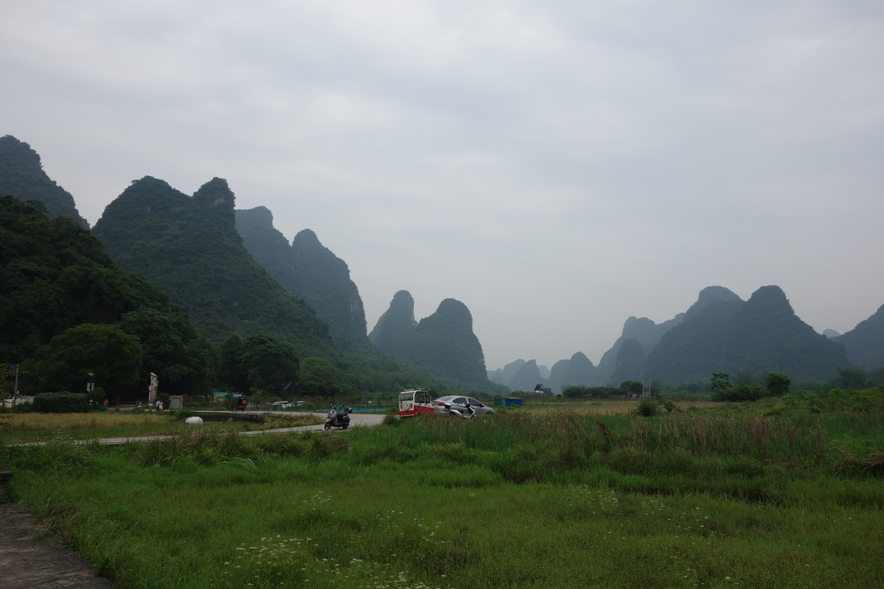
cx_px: 442
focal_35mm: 28
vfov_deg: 46.4
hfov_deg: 65.5
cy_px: 294
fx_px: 688
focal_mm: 10.4
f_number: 5.6
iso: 125
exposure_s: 1/320
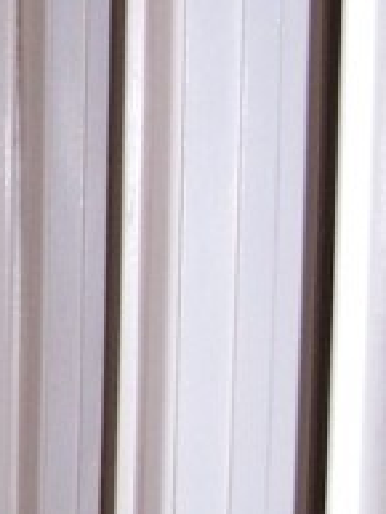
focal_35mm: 151
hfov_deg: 9.4
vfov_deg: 12.8
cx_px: -322
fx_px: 2243
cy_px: 594
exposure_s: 1/60
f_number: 2.8
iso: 140
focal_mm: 6.3
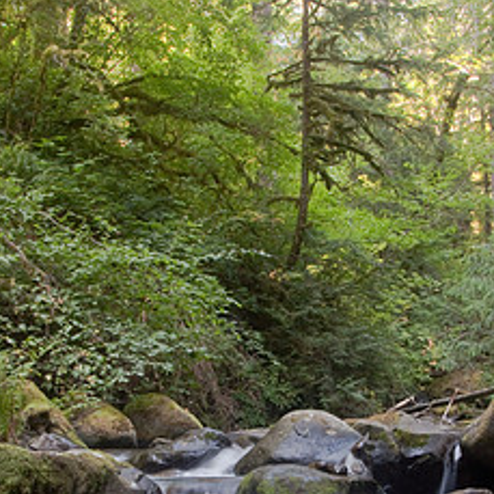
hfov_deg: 28.6
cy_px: 393
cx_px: 286
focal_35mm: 60
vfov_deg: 28.0
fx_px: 969
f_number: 25
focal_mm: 24
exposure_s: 1
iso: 200
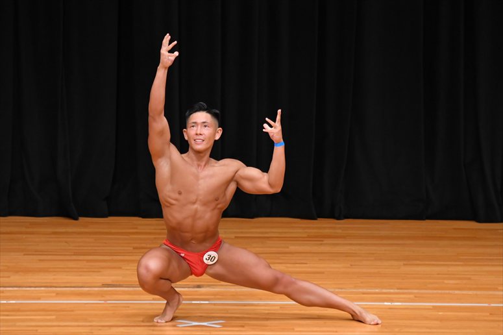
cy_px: 168
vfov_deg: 4.0
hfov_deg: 6.0
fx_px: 4818
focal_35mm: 345
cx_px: 252
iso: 3200
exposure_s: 1/400
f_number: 5.6
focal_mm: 230
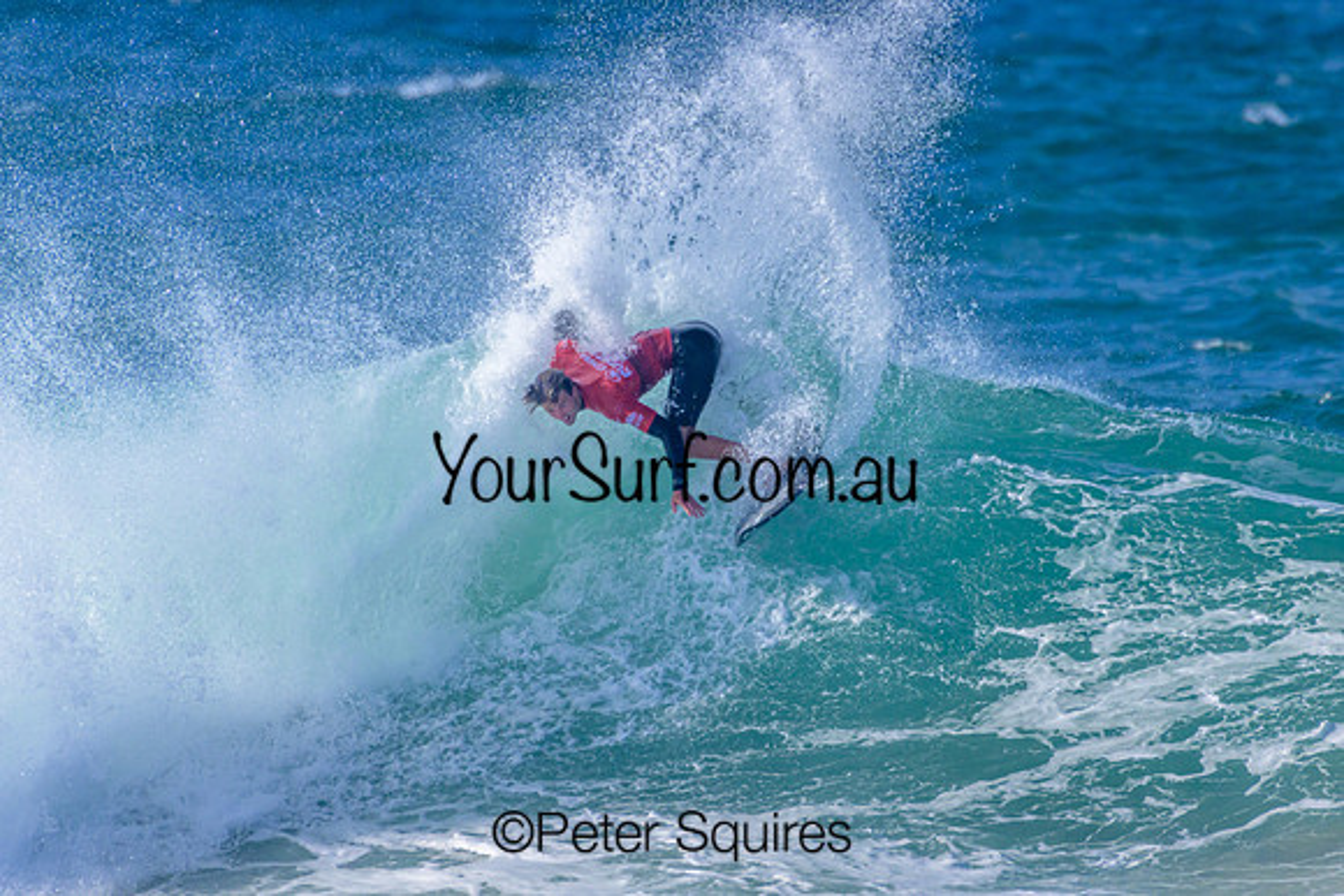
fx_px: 37340
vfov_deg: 1.4
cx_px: 672
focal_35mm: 1000
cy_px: 448
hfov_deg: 2.1
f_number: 11
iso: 1000
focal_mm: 1000
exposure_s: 1/2500
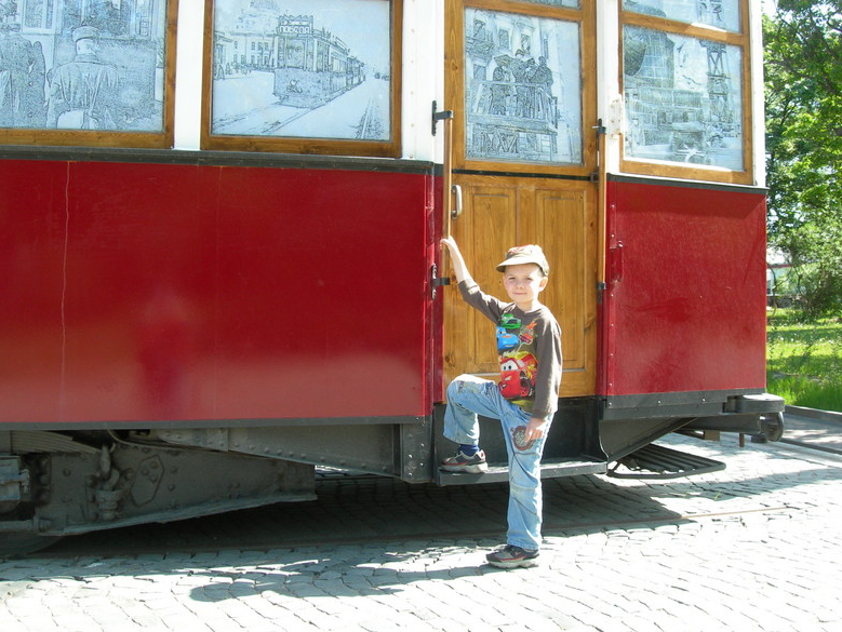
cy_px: 309
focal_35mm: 39
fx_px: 949
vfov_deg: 36.8
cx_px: 413
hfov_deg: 47.8
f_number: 4.8
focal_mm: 7.8
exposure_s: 1/95.4
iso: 100
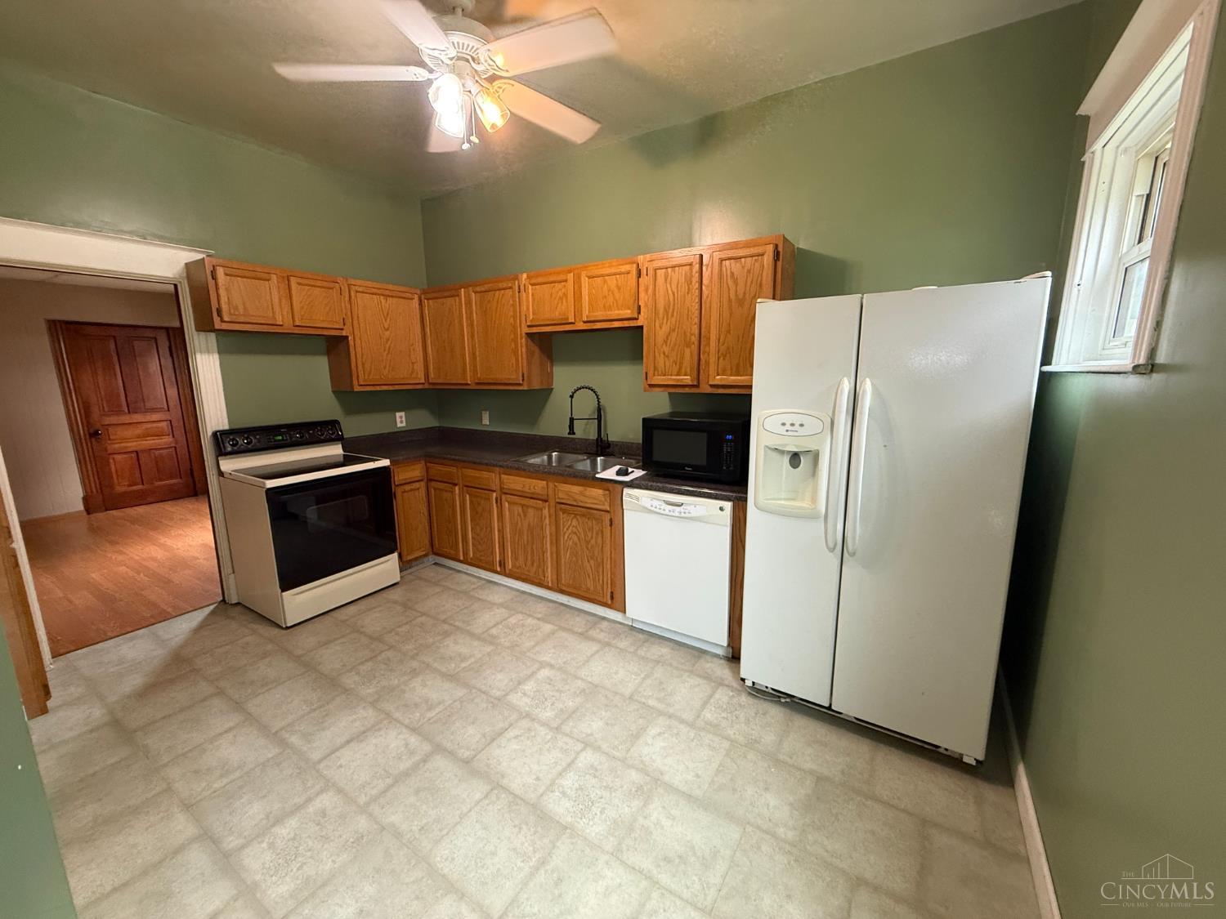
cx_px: 613
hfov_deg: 102.1
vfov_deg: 85.7
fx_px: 496
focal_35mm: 14
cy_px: 460
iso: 320
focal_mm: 2.22
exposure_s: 1/60
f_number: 2.2
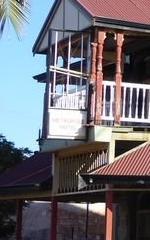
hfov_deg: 7.0
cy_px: 134
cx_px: 391
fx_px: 1132
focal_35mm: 173
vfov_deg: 12.1
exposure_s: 1/320
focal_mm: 8.4
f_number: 4
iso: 80
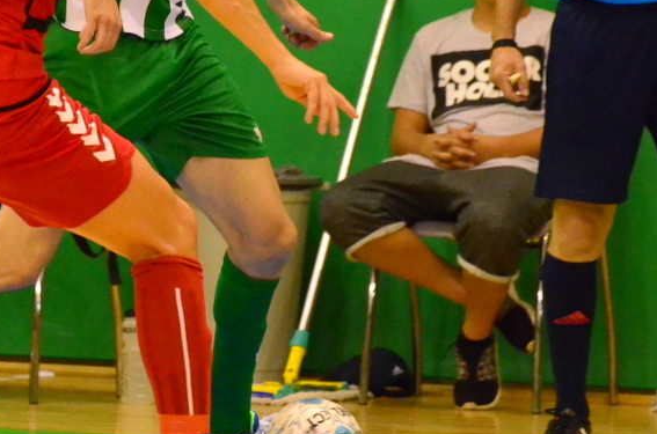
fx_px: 12142
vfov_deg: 2.0
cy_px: 56
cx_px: 38
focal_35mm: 667
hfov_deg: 3.1
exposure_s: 1/640
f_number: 5.3
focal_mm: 210
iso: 6400
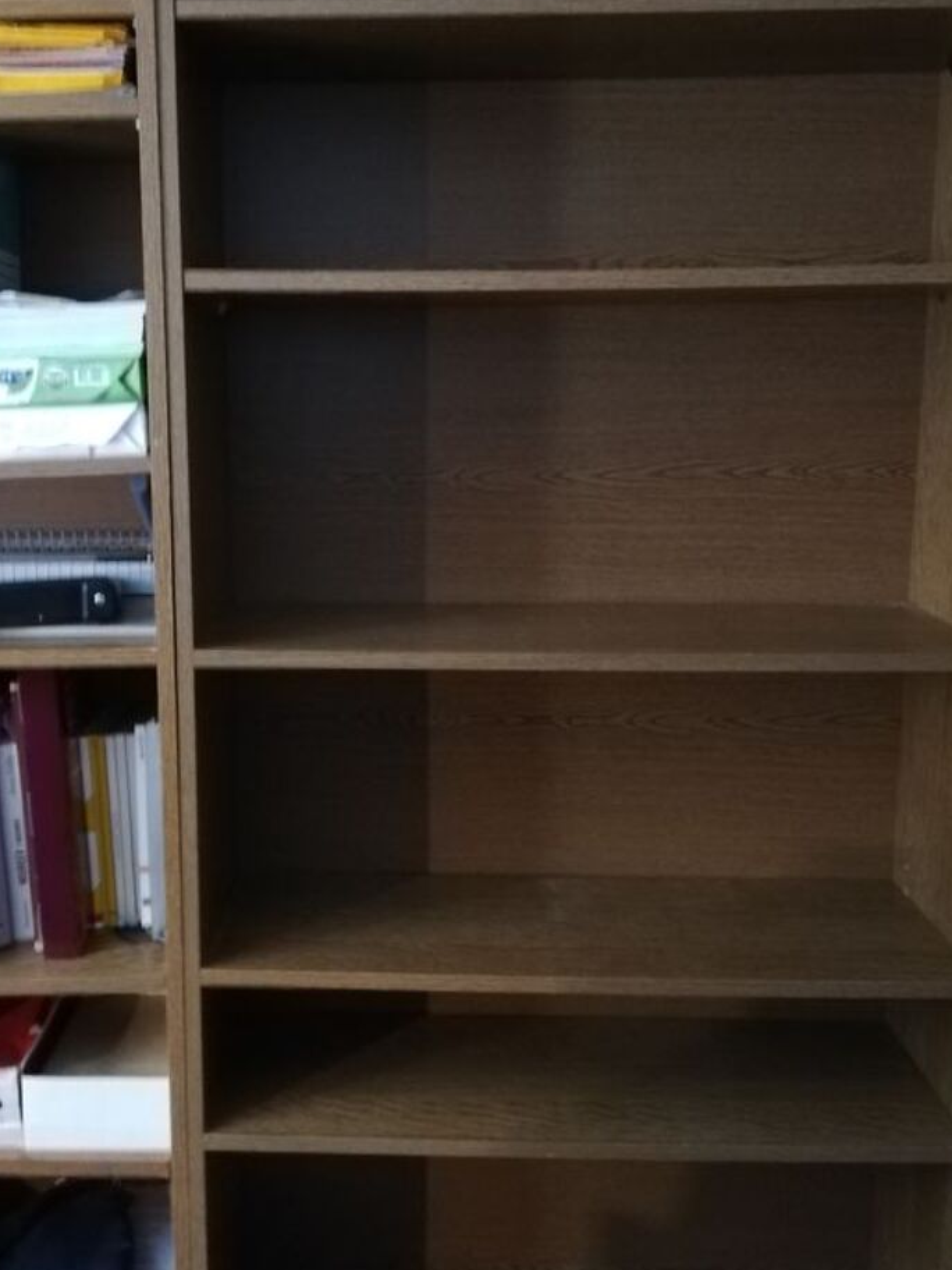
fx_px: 1393
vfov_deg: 49.0
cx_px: 372
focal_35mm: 38
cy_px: 604
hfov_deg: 37.5
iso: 1250
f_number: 2.2
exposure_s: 1/16.7
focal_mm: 3.81
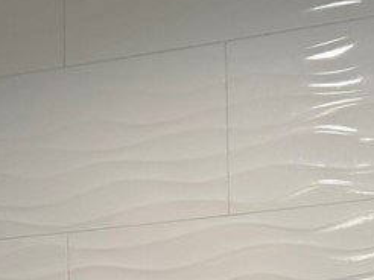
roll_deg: +0.8
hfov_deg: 19.6
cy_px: 415
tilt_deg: +4.9
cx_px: 213
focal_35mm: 100
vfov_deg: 13.9
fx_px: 1079
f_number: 1.78
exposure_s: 1/120
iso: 125
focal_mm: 6.76
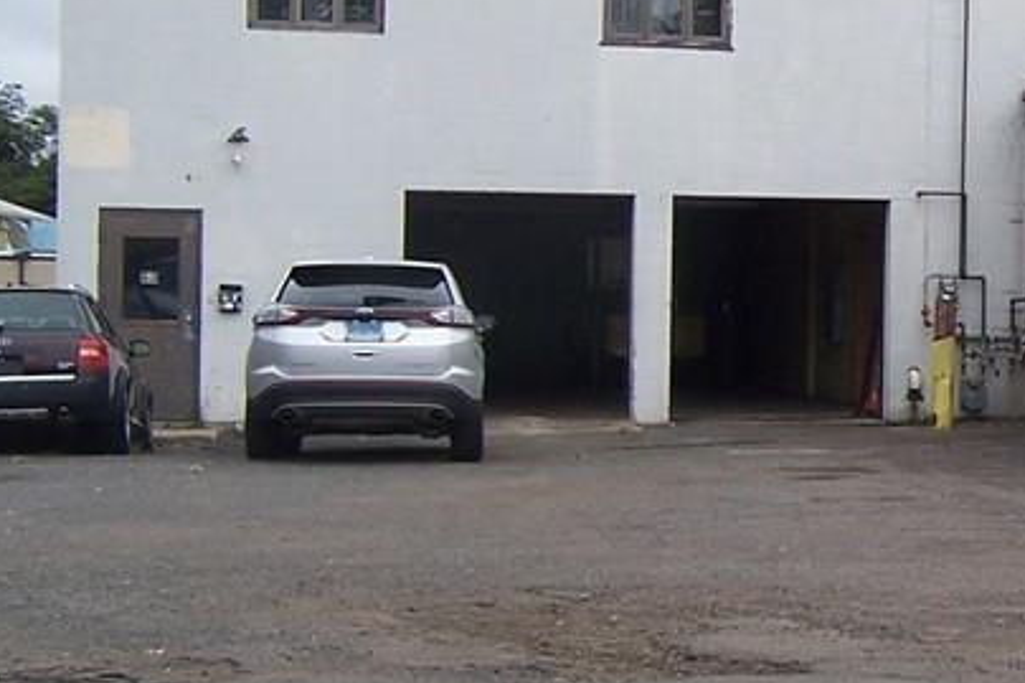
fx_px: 2476
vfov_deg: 15.7
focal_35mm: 87
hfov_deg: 22.3
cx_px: 1083
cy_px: 305
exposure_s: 1/250
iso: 80
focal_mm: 5.5
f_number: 3.4
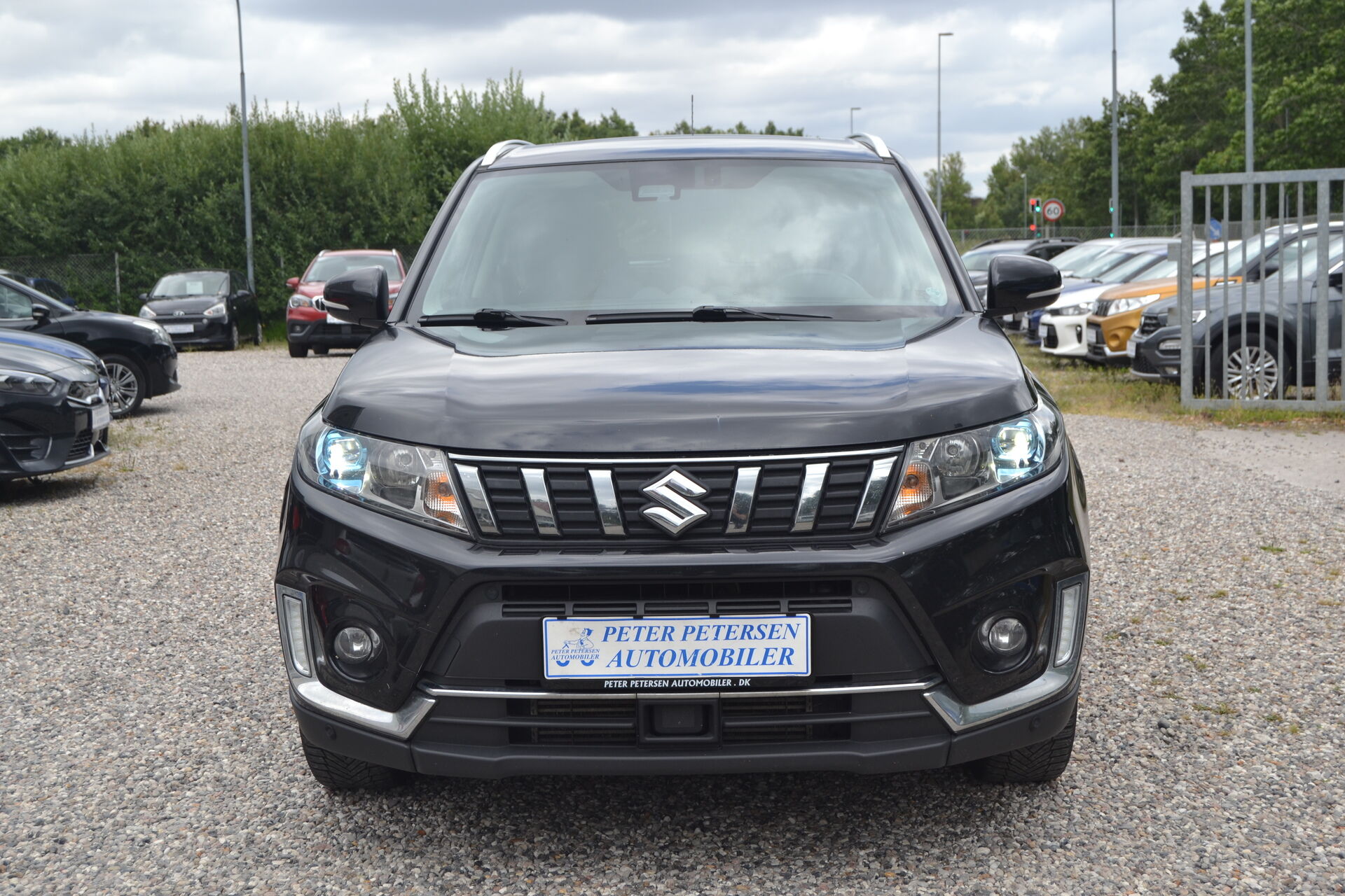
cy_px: 448
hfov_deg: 42.3
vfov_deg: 28.9
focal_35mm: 46
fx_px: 1737
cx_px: 672
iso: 100
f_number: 7.1
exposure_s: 1/200
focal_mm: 31
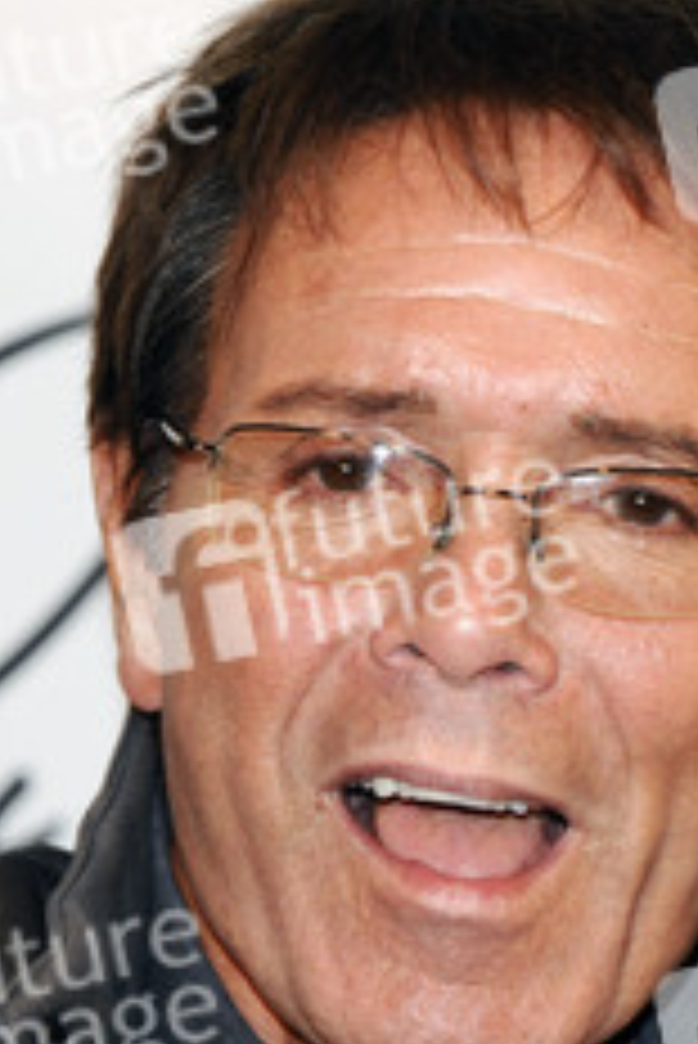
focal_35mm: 272
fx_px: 7894
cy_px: 792
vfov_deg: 7.6
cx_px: 480
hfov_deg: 5.1
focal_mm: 105
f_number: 5
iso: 320
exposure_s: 1/160
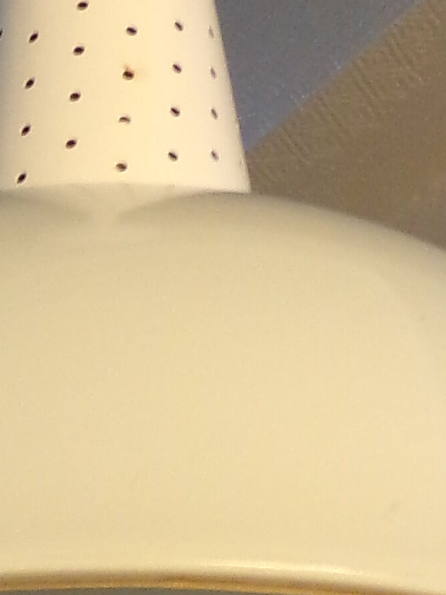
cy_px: 148
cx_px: 103
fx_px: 3711
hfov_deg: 6.9
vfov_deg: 9.1
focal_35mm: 216
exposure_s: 1/17
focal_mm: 7.6
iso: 266
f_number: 3.4
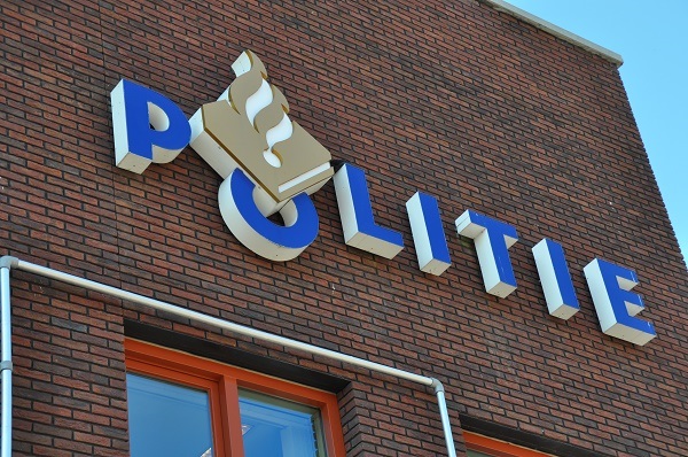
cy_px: 228
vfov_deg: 17.4
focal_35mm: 78
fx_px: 1488
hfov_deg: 26.0
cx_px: 344
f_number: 6.3
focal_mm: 52
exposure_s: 1/160
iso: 200
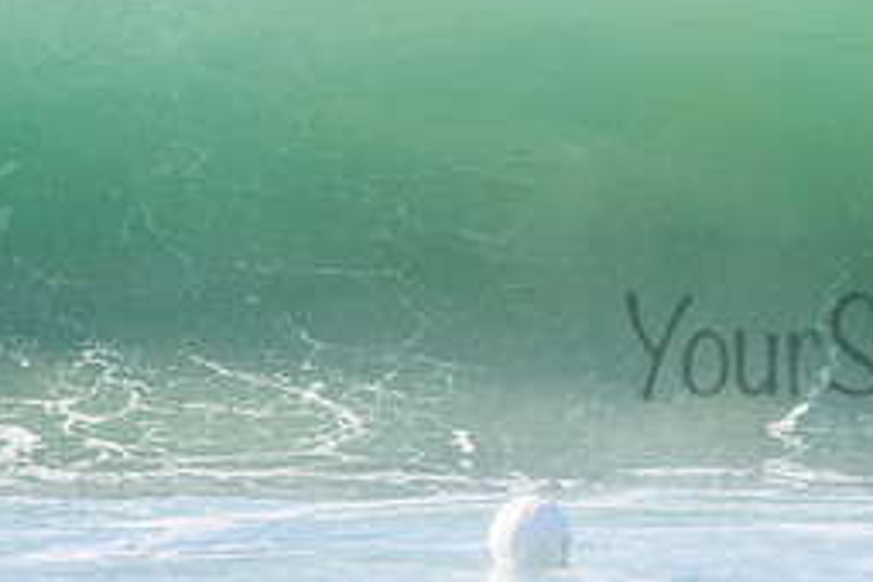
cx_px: 979
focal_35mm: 1708
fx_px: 41416
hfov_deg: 1.2
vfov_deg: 0.8
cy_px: 317
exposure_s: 1/2000
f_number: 5.6
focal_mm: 500
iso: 400
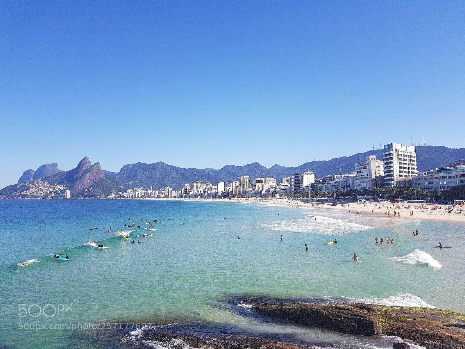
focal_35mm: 26
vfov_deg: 53.1
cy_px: 174
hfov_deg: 67.3
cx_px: 232
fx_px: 349
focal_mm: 4.2
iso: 40
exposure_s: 1/1692
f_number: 1.7
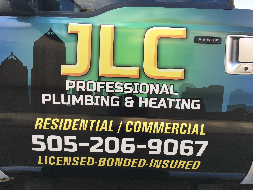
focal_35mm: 29
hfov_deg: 61.7
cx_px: 126
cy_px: 95
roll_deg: -1.7
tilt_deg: -2.4
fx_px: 212
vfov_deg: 48.2
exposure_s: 1/120
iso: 40
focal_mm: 4.15
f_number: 2.2
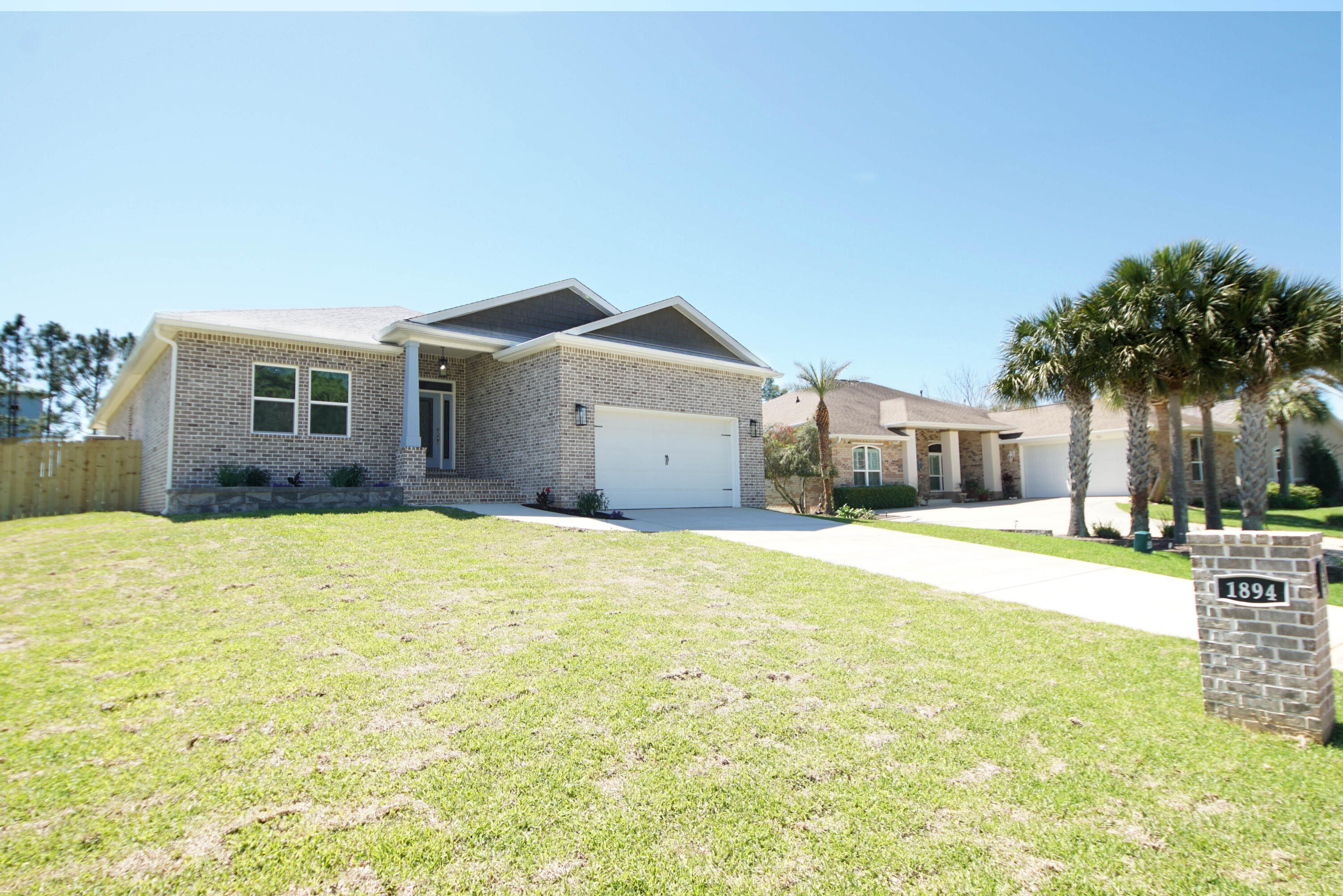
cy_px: 448
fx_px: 672
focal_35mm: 18
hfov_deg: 90.0
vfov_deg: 67.4
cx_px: 672
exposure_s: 1/125
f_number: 6.3
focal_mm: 12
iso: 100
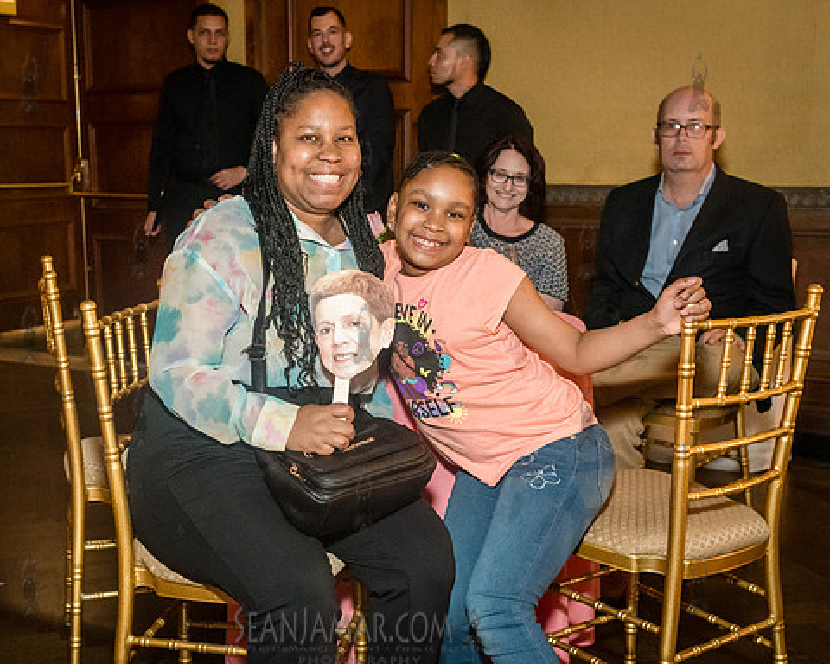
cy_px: 337
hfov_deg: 41.0
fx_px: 1105
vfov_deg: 33.4
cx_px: 350
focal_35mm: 45
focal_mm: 35
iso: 6400
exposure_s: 1/160
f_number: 5
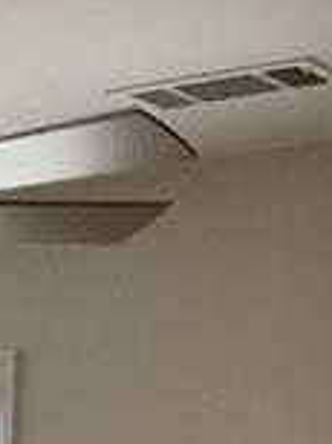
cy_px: 804
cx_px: -352
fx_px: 1988
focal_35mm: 155
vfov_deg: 11.8
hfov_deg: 8.9
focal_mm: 3.3
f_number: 2.4
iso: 50
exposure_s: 1/60
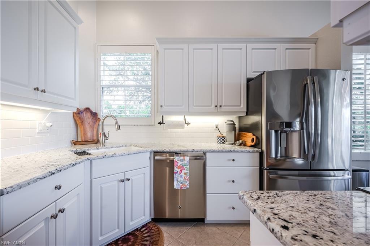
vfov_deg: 81.2
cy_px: 123
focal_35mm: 14
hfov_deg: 104.3
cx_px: 185
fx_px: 144
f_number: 9
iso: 400
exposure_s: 1/320
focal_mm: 14
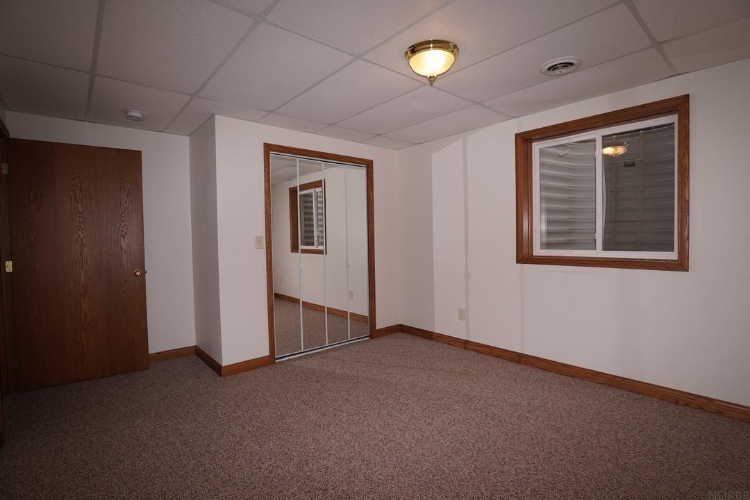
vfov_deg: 72.1
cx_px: 375
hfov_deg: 95.0
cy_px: 250
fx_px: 344
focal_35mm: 16
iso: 100
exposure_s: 1/60
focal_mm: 11
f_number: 5
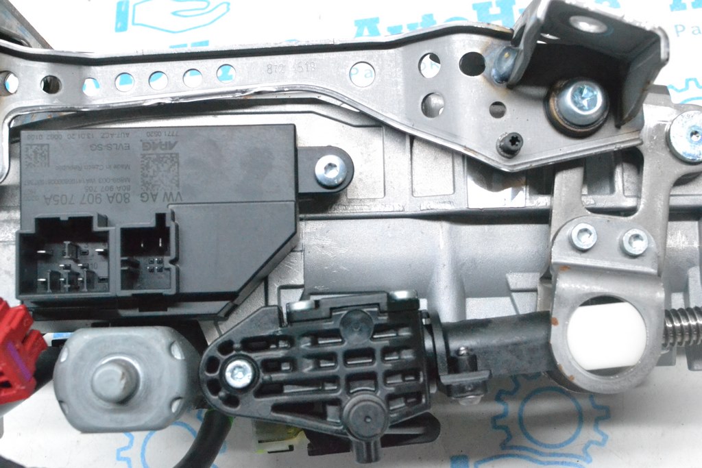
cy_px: 234
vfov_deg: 25.8
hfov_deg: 37.8
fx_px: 1024
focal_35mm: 52
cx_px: 351
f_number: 10
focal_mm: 35
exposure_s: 1/125
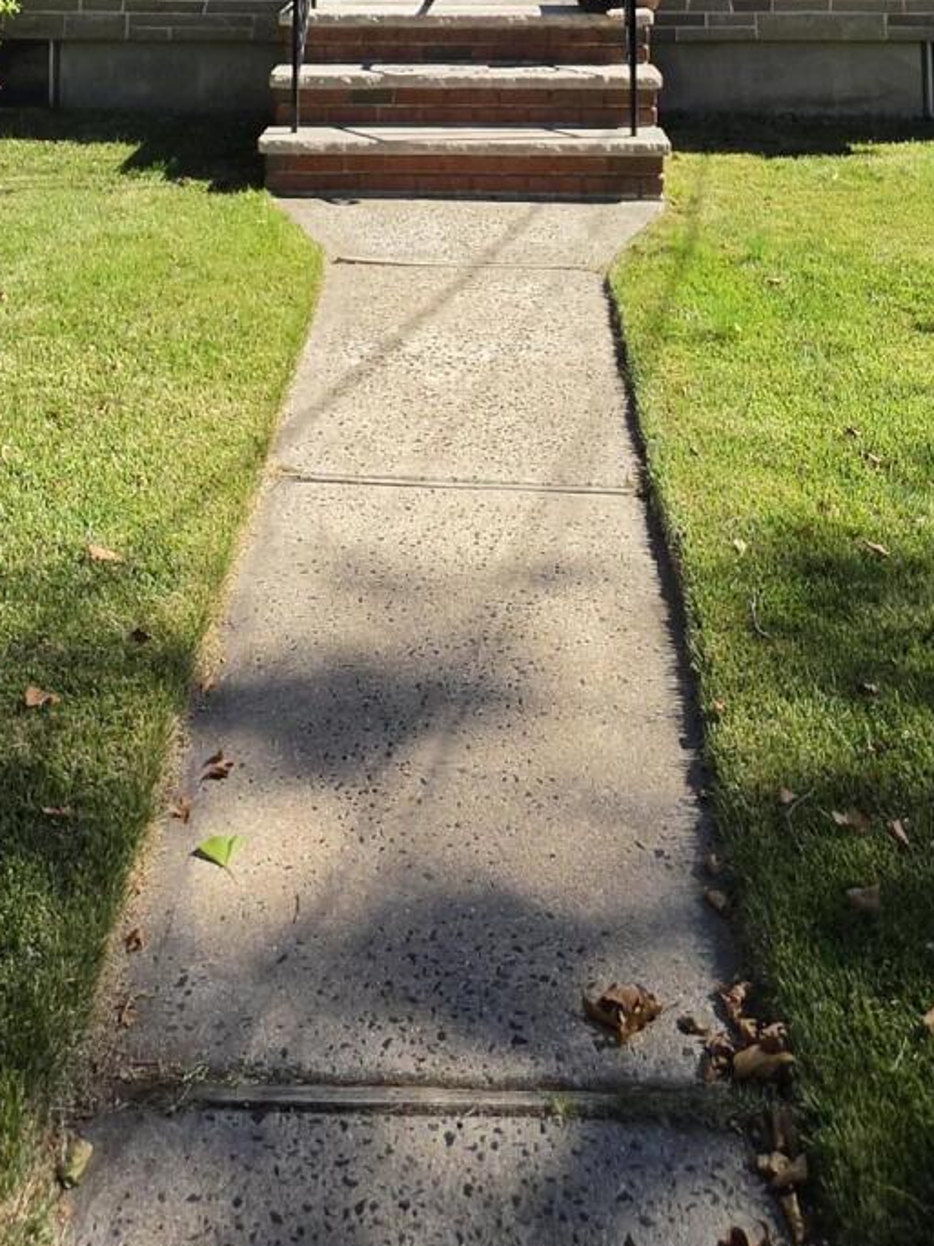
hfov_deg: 37.7
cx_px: 439
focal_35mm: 38
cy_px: -257
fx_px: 1367
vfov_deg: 37.1
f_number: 1.9
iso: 64
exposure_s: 1/2000
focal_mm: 2.2
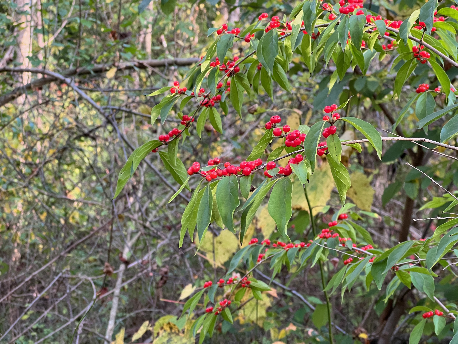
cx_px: 229
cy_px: 172
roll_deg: +0.0
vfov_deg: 19.1
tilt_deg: -2.2
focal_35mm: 77
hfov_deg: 25.3
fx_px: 1019
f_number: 2.8
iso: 200
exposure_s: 1/99
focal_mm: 9
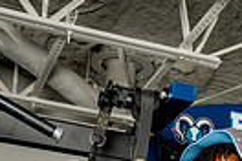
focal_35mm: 109
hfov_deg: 18.3
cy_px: 368
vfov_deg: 10.9
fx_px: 733
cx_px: 235
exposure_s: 1/200
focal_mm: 32
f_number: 7.1
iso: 500
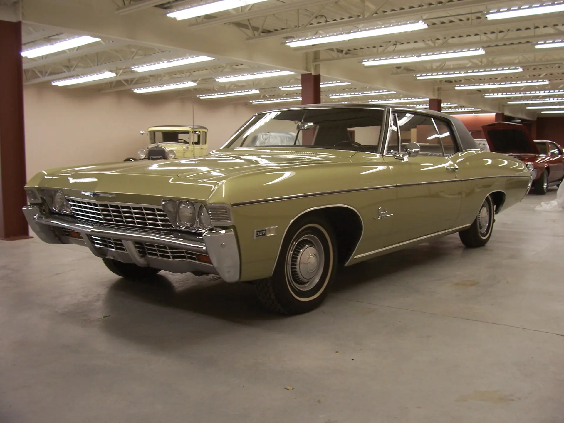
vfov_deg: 41.8
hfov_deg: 54.0
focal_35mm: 34
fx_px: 554
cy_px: 212
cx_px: 282
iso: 80
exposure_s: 1/45
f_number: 2.7
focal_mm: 5.6
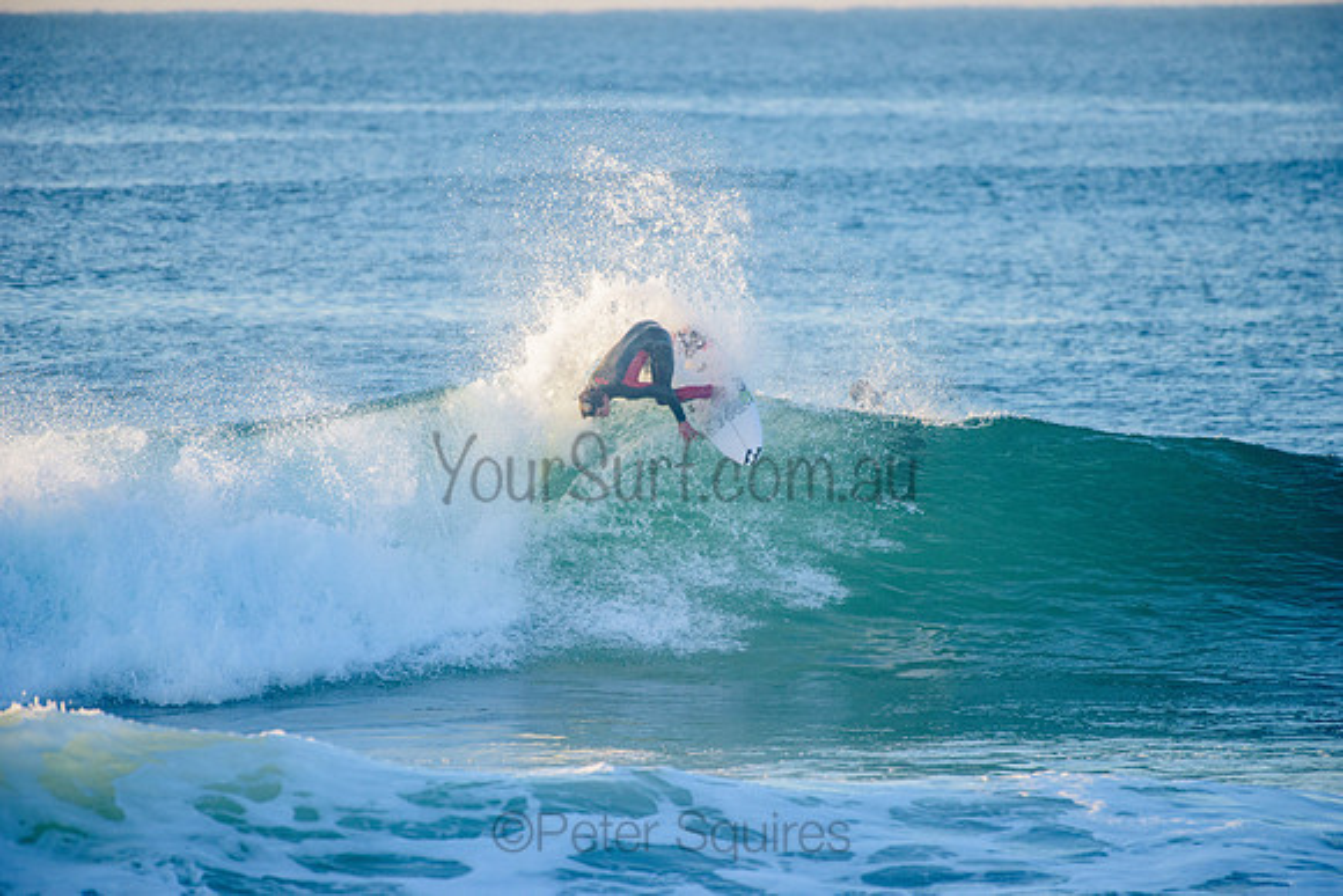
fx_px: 18656
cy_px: 448
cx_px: 672
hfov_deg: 4.1
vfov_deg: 2.8
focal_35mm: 500
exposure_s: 1/1250
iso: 560
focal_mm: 500
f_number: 5.6
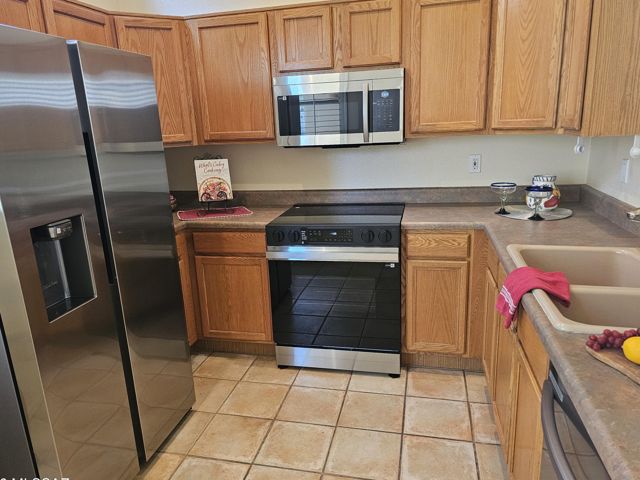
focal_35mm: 25
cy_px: 247
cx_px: 310
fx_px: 462
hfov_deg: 69.4
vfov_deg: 54.9
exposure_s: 1/120
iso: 500
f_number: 1.7
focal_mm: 6.3
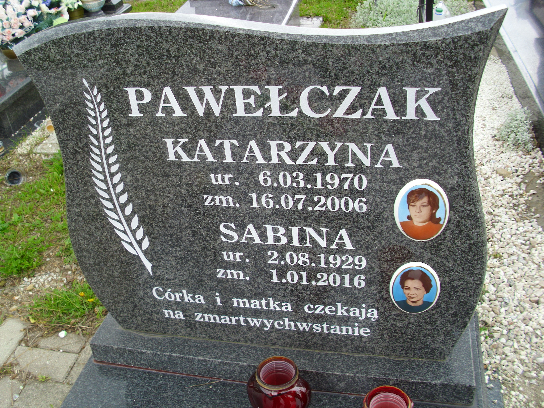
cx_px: 272
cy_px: 204
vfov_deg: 40.7
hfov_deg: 52.6
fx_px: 550
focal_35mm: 35
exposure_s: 1/98
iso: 50
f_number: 3
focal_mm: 6.2
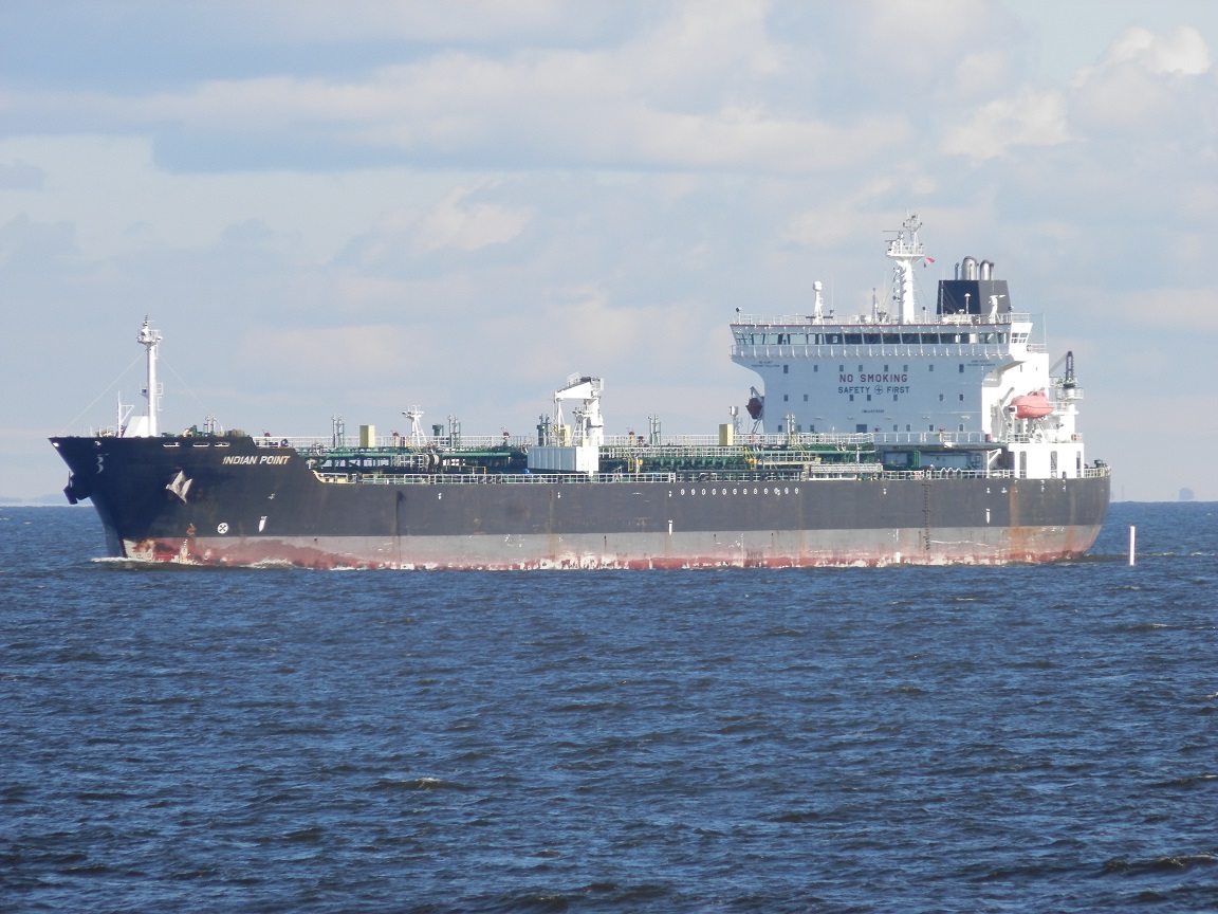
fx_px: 18473
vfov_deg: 2.8
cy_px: 457
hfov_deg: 3.8
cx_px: 609
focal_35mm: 525
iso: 80
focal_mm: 94.5
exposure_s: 1/320
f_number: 5.8
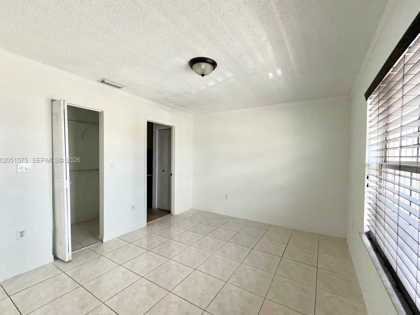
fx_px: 182
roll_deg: -0.5
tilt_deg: -1.9
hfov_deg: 98.1
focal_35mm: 15
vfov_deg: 81.7
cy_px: 161
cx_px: 218
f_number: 2.2
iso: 50
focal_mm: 2.22
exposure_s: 1/121
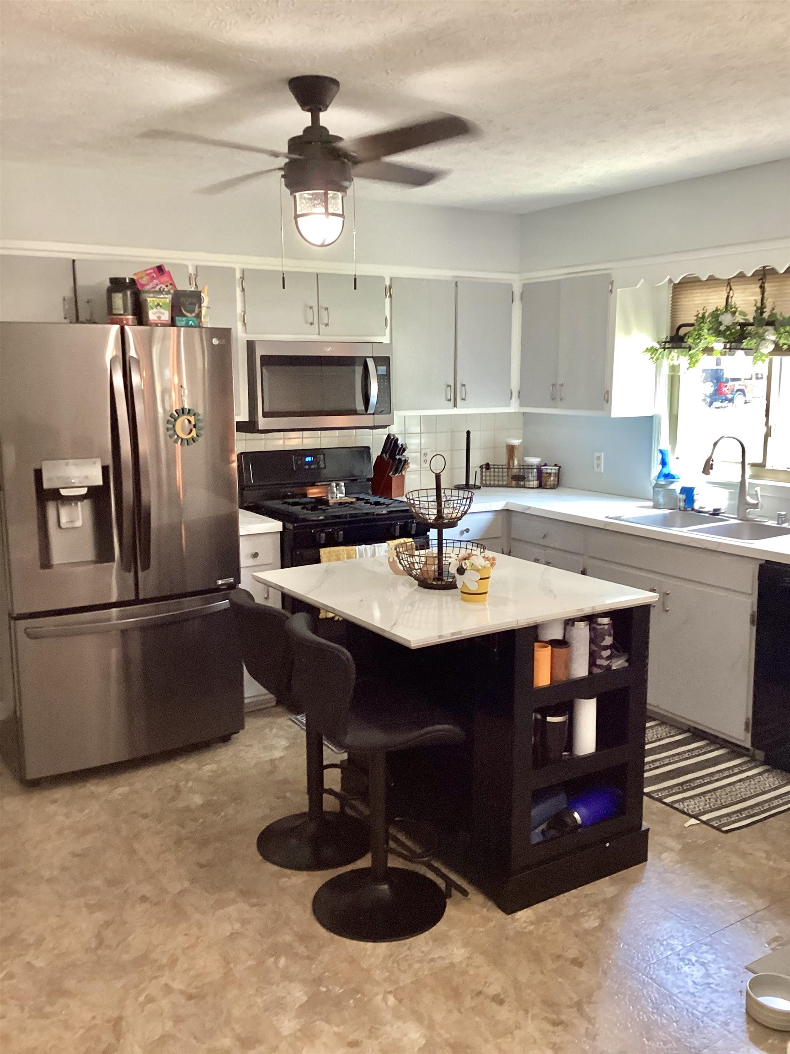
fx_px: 943
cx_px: 395
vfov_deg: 58.4
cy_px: 527
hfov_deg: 45.4
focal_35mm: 31
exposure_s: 1/50
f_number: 2.4
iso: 250
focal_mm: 3.3
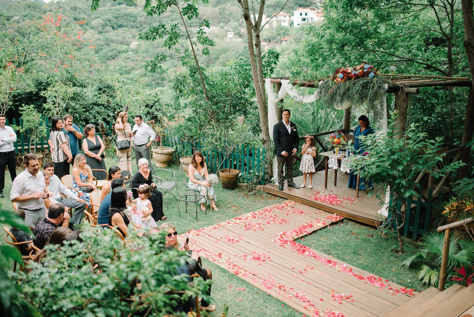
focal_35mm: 35
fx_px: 461
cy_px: 158
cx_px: 237
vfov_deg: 37.9
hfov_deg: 54.4
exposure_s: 1/2500
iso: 400
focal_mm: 35
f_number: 1.8
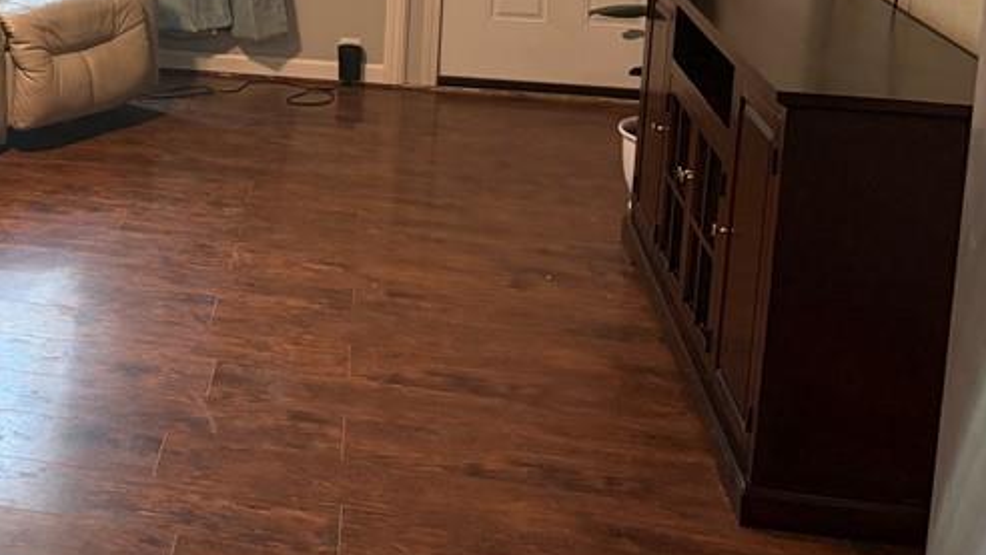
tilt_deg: -9.0
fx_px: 1543
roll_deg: -0.5
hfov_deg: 32.6
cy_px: -64
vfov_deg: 19.5
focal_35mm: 59
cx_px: -2
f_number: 1.6
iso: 200
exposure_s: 1/60
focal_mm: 5.96
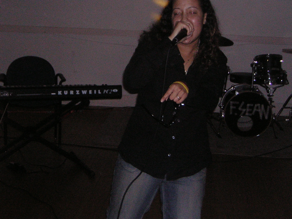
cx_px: 146
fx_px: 683
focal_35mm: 81
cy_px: 110
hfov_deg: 24.1
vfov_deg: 18.2
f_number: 4
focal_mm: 10.6
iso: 200
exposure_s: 1/60.1
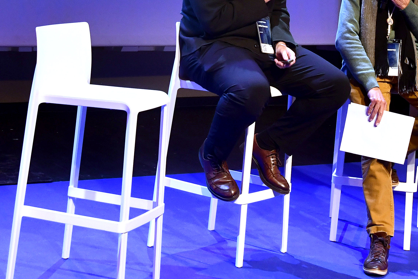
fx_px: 1149
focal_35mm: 99
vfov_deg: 13.6
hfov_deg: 20.6
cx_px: 205
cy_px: -9
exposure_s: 1/80
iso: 1000
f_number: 5
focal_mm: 26
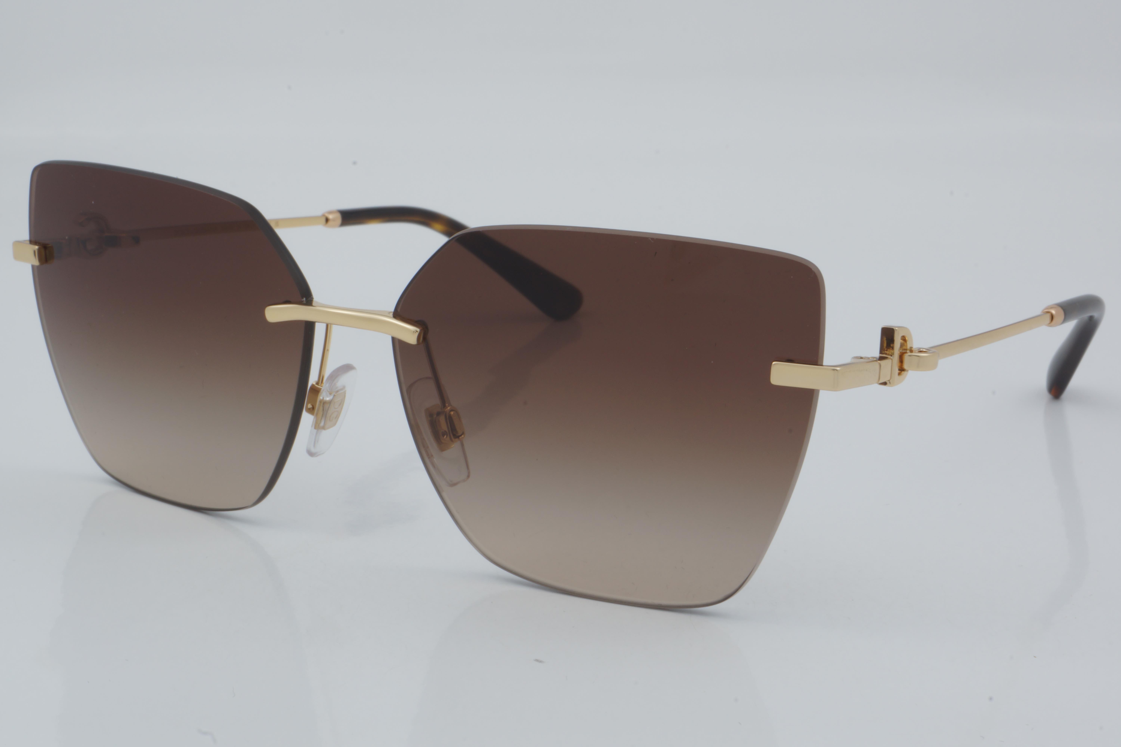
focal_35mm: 75
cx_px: 560
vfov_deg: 18.2
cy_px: 374
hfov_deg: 27.0
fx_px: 2335
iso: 100
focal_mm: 50
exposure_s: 1/4
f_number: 29
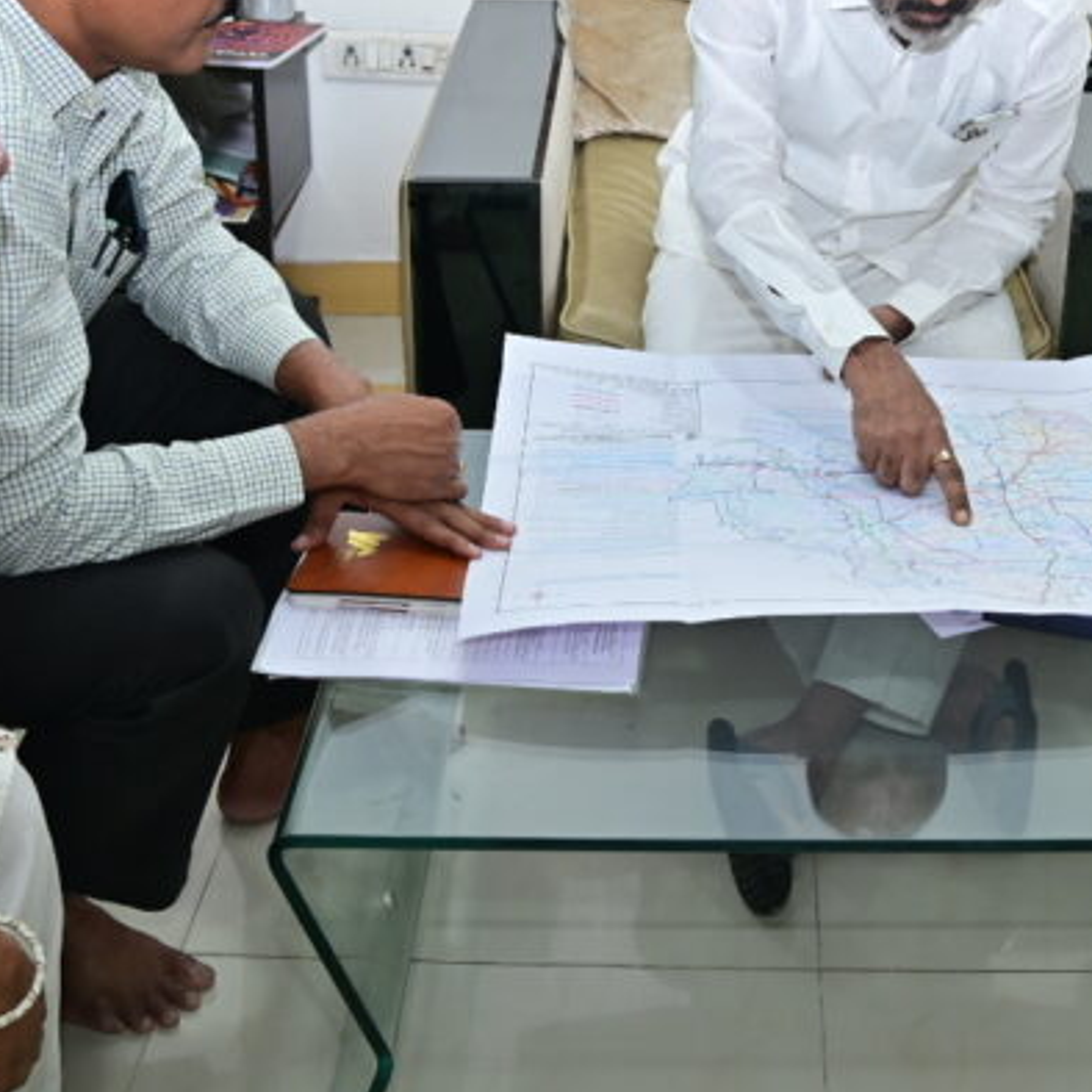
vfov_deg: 31.4
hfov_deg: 31.8
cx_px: 779
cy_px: 226
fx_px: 1892
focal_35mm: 53
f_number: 5.6
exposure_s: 1/80
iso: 800
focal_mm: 24
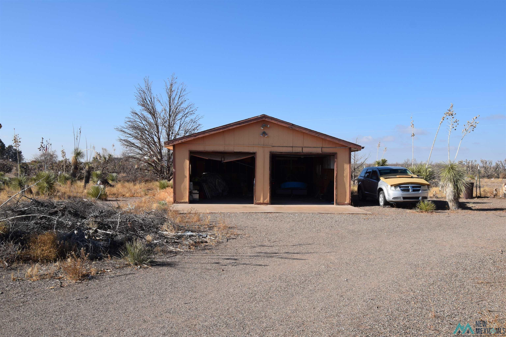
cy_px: 168
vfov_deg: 43.6
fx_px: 422
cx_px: 253
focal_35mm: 30
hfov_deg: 61.9
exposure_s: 1/320
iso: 200
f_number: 9
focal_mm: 20
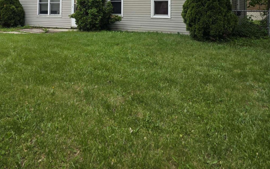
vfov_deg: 35.4
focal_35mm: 33
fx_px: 243
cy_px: 8
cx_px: 135
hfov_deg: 58.2
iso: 80
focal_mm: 6.3
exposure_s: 1/2897
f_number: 1.7
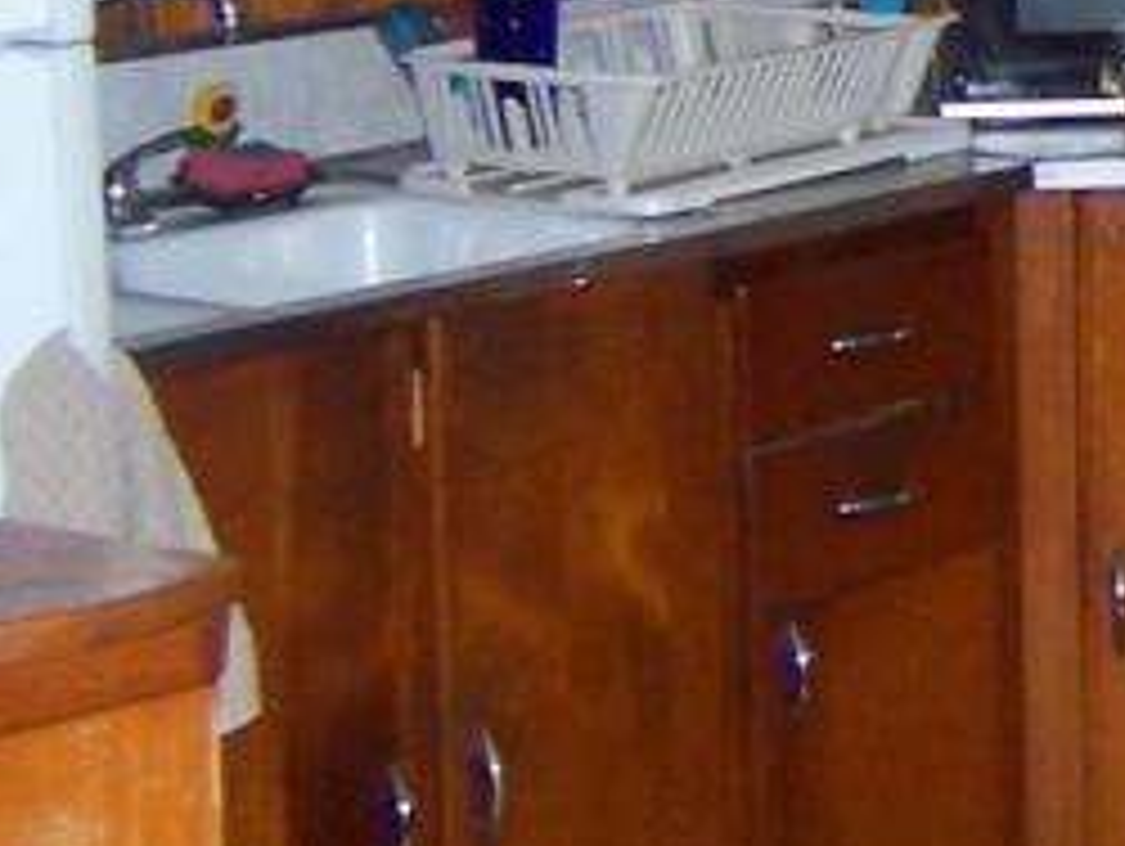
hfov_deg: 13.3
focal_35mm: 135
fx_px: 4392
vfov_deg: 10.8
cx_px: 1940
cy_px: -243
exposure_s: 1/60
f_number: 2.8
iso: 140
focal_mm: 5.5
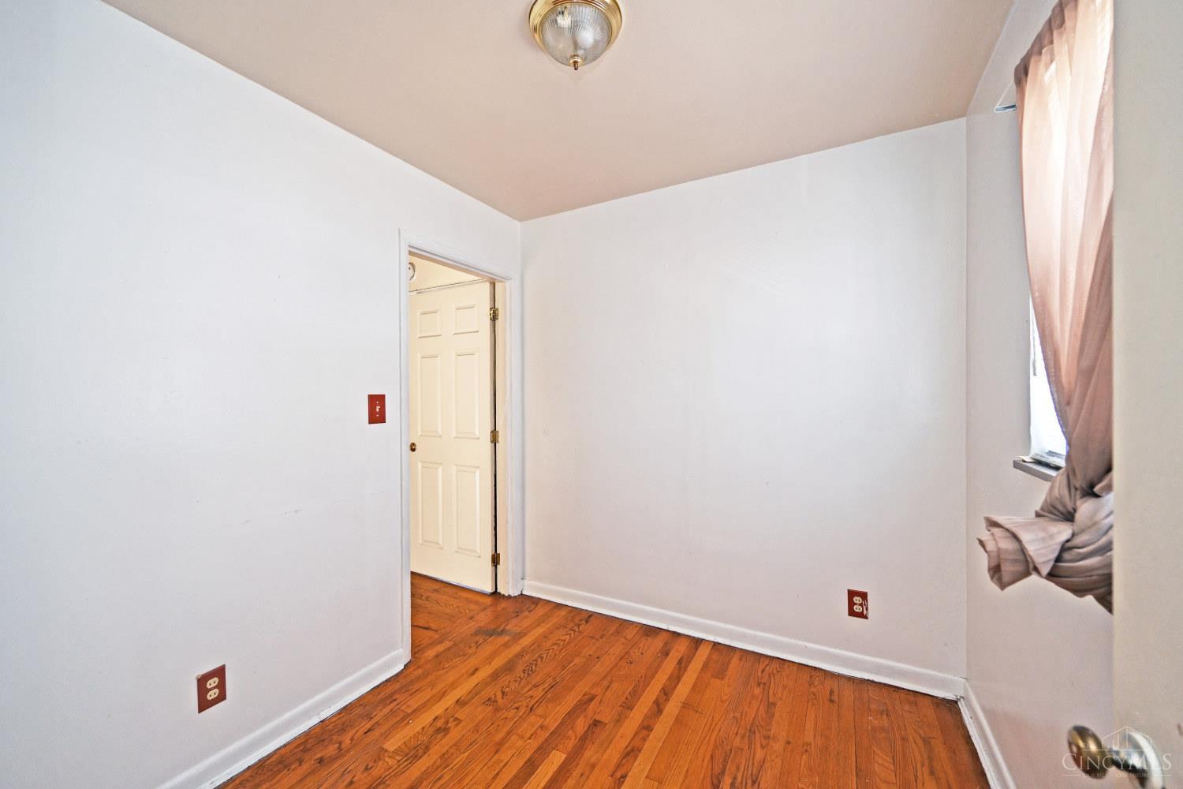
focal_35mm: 14
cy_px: 394
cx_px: 592
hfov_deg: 104.3
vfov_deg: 81.2
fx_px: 460
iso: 400
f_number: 4
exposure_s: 1/60
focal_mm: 14
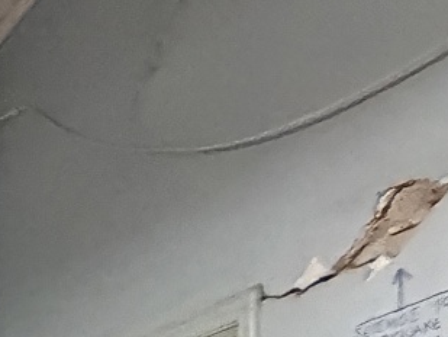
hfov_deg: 13.8
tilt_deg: -0.4
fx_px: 1126
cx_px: -692
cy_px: 662
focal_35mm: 87
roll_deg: +0.6
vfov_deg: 14.3
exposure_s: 1/50
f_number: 2.2
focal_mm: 2.22
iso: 640
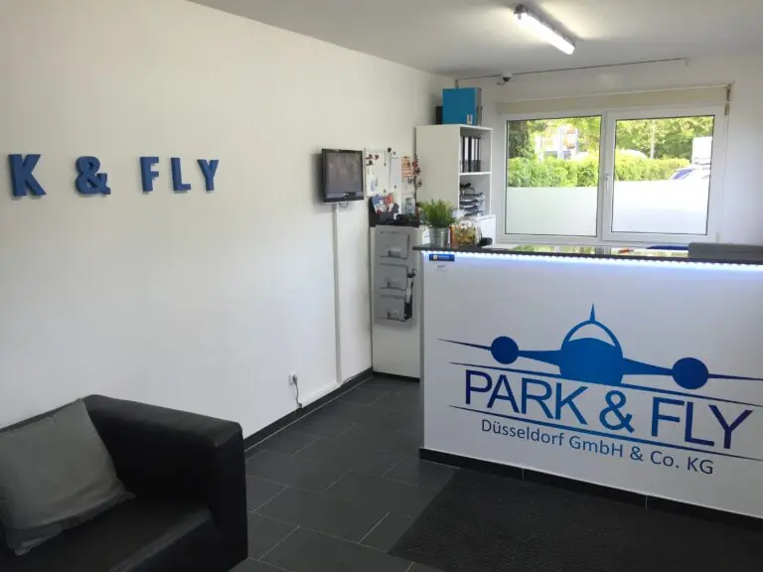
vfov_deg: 48.2
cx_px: 382
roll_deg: +0.9
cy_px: 286
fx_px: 639
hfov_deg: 61.7
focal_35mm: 29
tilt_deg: -10.1
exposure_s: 1/33
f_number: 2.2
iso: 32
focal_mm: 4.15
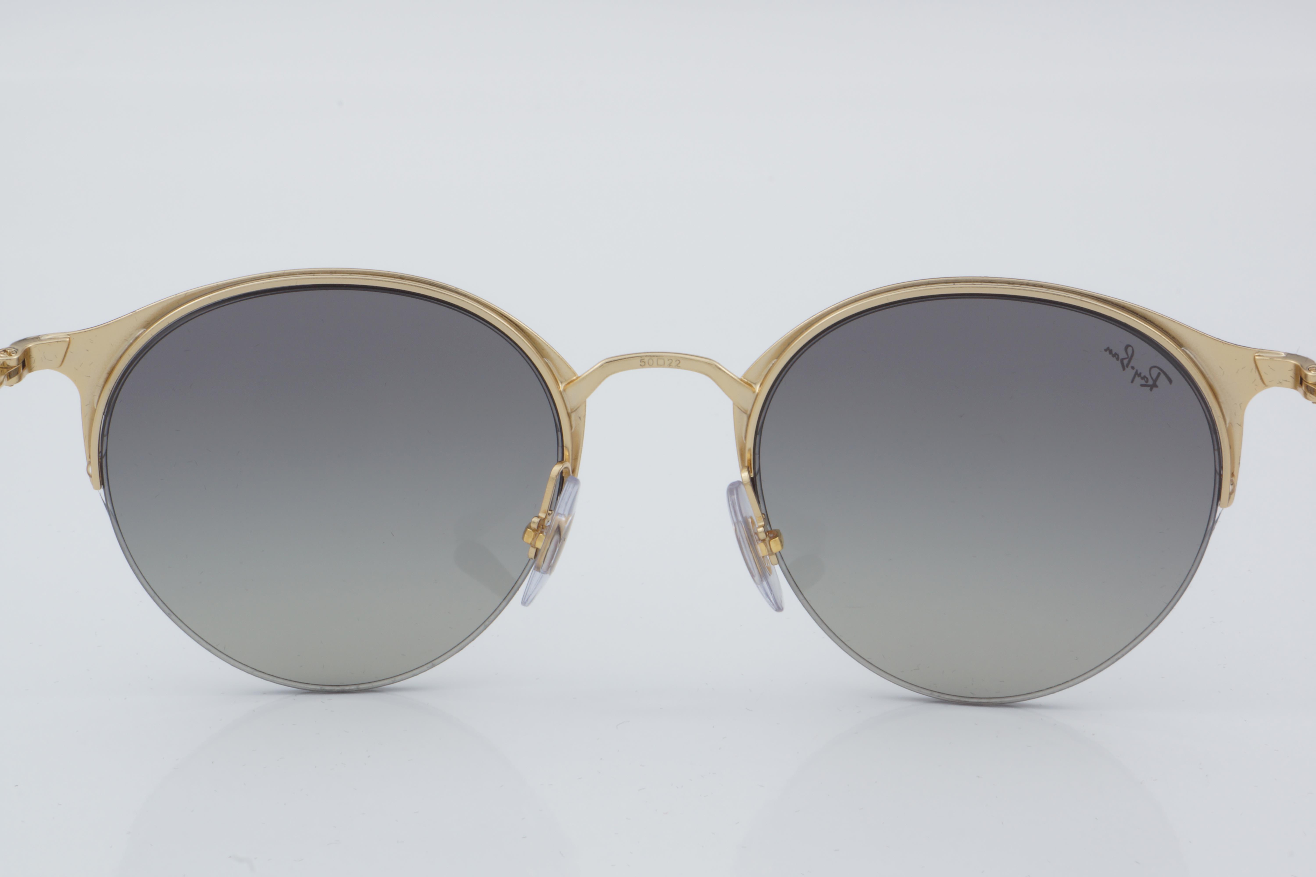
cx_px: 658
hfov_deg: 24.6
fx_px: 3016
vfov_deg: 16.6
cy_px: 438
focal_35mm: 82
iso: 100
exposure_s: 1/4
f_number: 32
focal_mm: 55
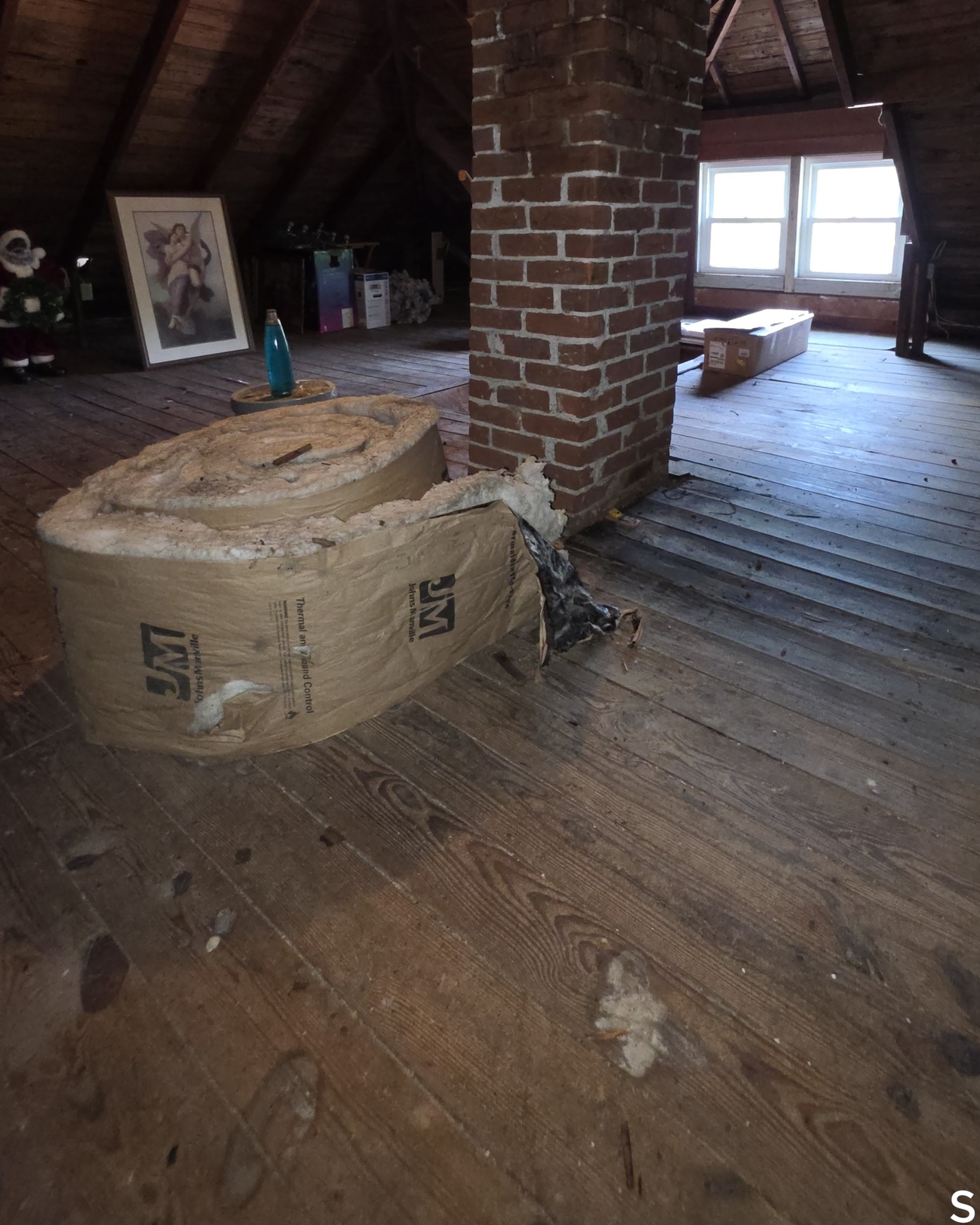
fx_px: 653
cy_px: 371
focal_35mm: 18
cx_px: 561
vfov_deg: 82.2
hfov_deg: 73.4
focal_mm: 2.2
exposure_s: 1/37.1
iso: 200
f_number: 1.9
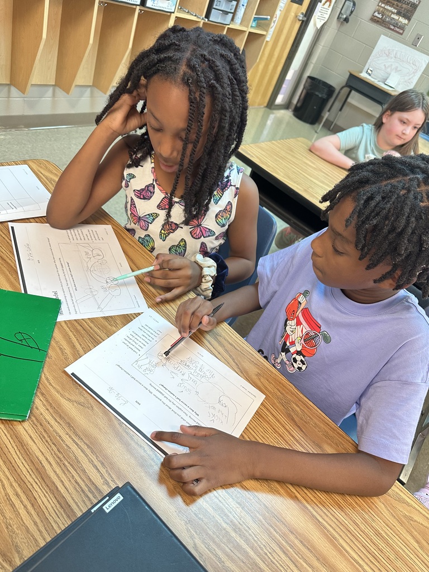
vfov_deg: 71.6
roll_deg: -24.8
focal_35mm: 24
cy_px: 286
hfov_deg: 56.8
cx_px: 214
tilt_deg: -38.0
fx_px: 397
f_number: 1.78
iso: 250
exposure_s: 1/42
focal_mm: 6.86
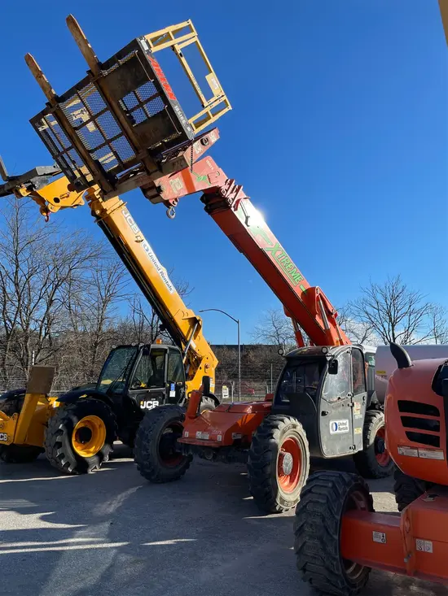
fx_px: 449
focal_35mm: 26
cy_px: 298
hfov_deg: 53.1
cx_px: 224
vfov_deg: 67.3
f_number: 1.6
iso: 50
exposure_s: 1/4000
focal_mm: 4.2
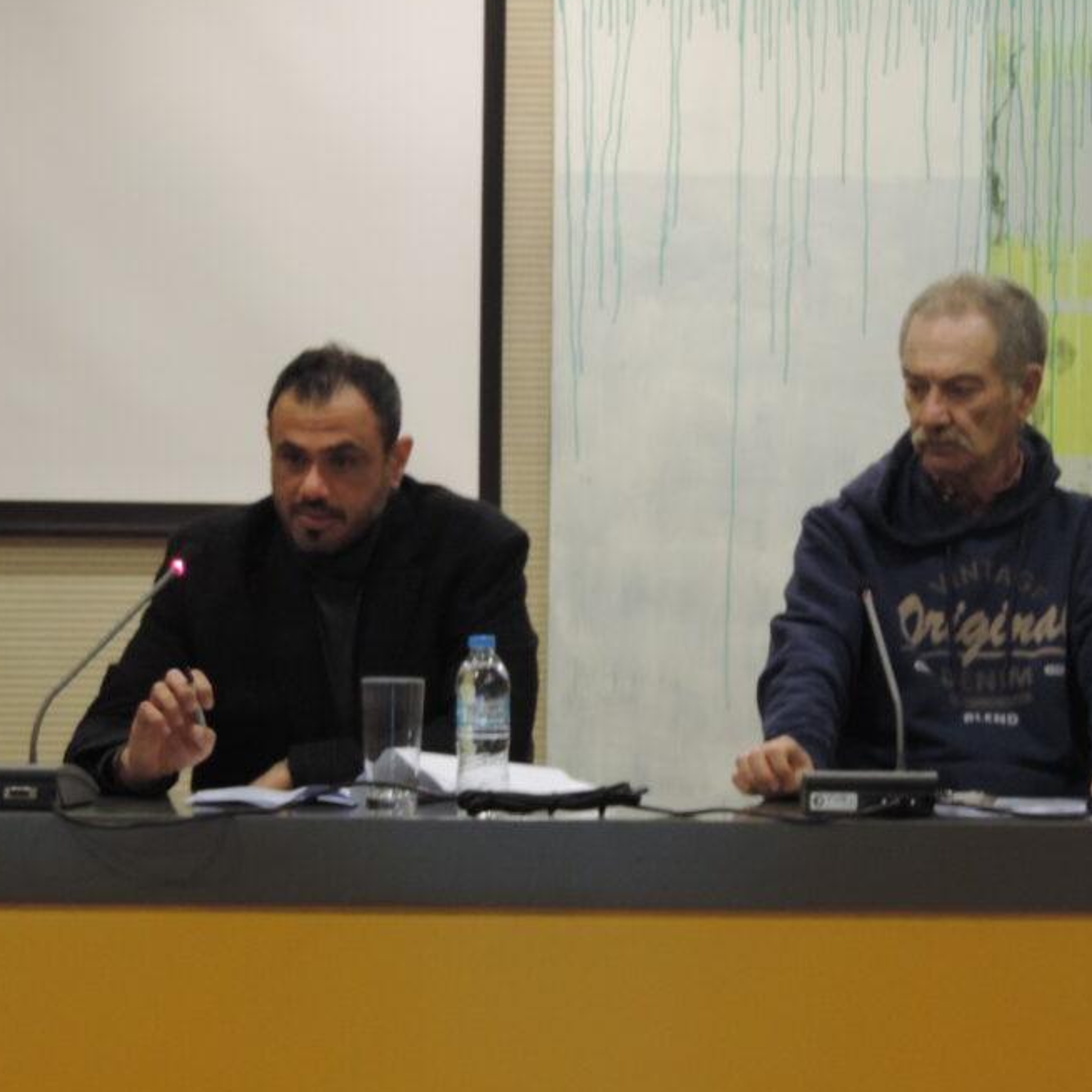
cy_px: 540
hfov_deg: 12.0
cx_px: 538
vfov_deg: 12.0
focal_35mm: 145
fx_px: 5175
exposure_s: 1/25
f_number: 4.2
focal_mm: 18.7
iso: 560
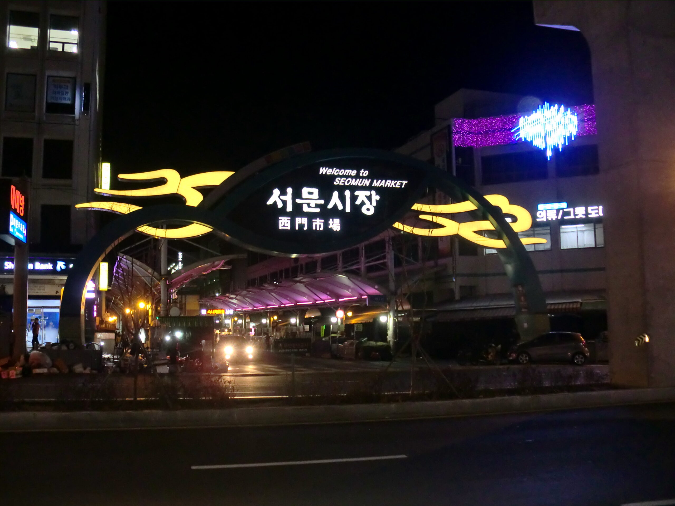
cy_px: 253
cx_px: 338
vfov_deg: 40.7
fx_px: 682
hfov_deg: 52.6
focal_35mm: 35
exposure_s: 1/30
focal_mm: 6.3
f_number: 3.1
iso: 400
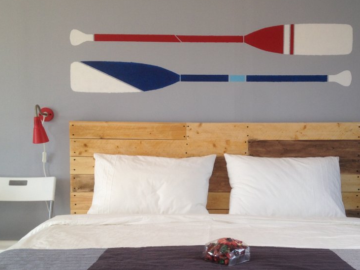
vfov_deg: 29.5
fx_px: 510
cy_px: 174
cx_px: 226
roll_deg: -0.4
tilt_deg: -11.0
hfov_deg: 38.6
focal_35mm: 49
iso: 50
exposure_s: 1/120
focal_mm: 4.28
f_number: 2.4
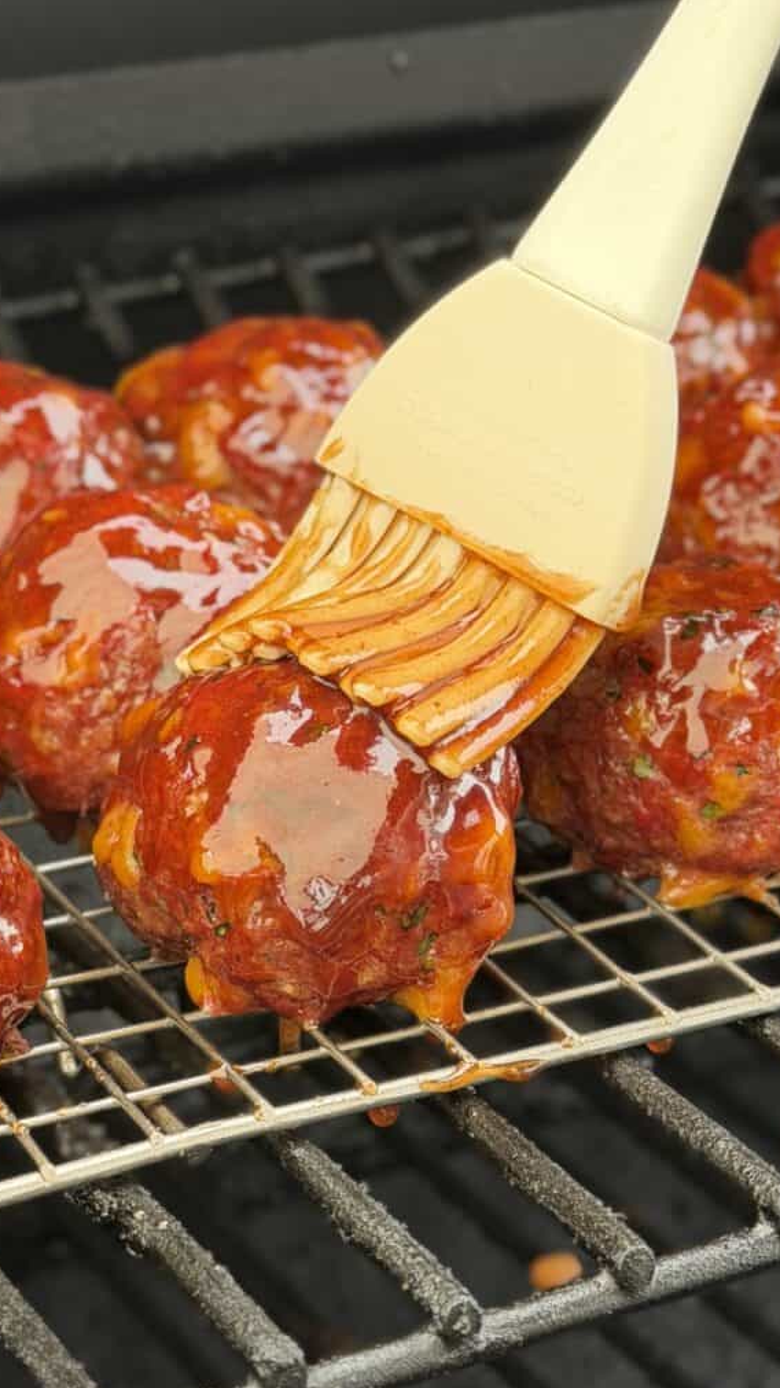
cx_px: 331
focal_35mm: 53
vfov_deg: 39.2
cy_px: 698
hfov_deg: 22.6
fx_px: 1949
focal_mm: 6.76
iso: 80
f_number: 1.78
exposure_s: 1/185
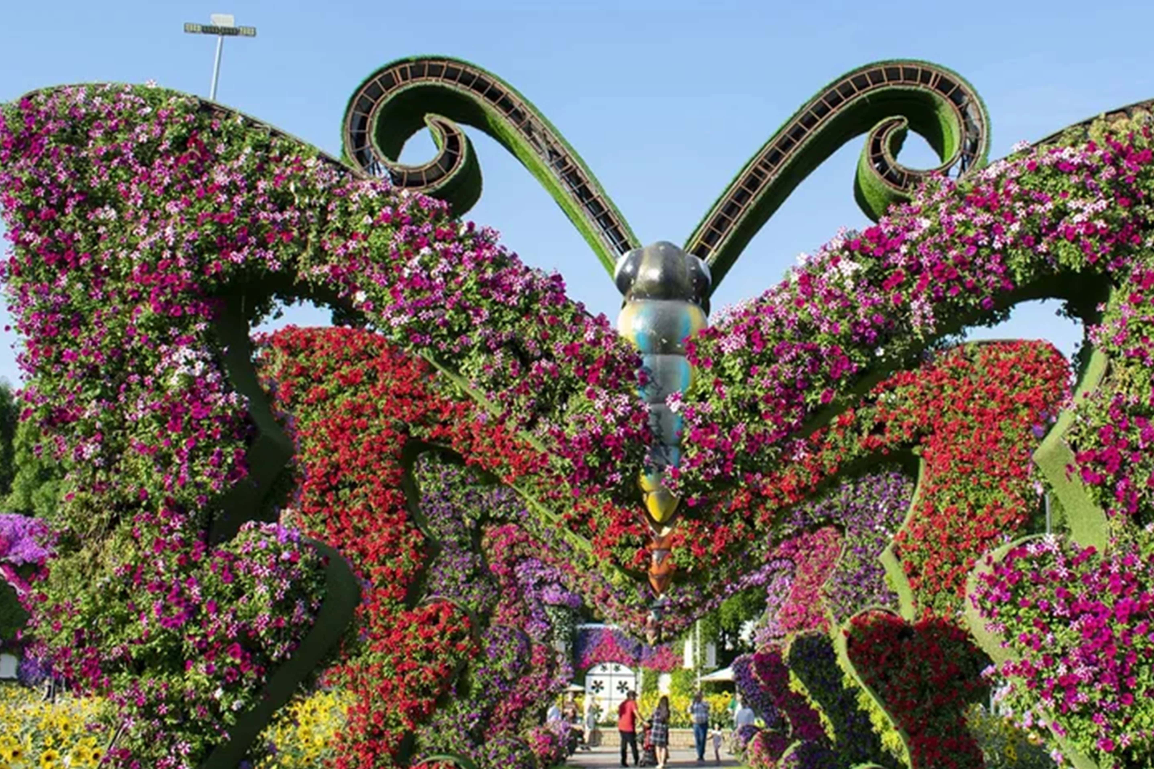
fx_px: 760
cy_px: 391
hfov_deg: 73.8
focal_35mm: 24
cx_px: 678
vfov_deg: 53.7
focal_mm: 16.5
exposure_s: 1/1.67
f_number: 10
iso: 125
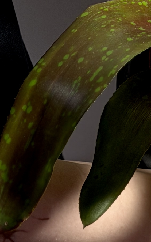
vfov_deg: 8.9
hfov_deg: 5.6
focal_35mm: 227
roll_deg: -0.1
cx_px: 340
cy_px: -171
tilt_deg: -12.2
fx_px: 1495
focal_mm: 6.76
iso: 50
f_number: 1.78
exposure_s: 1/50
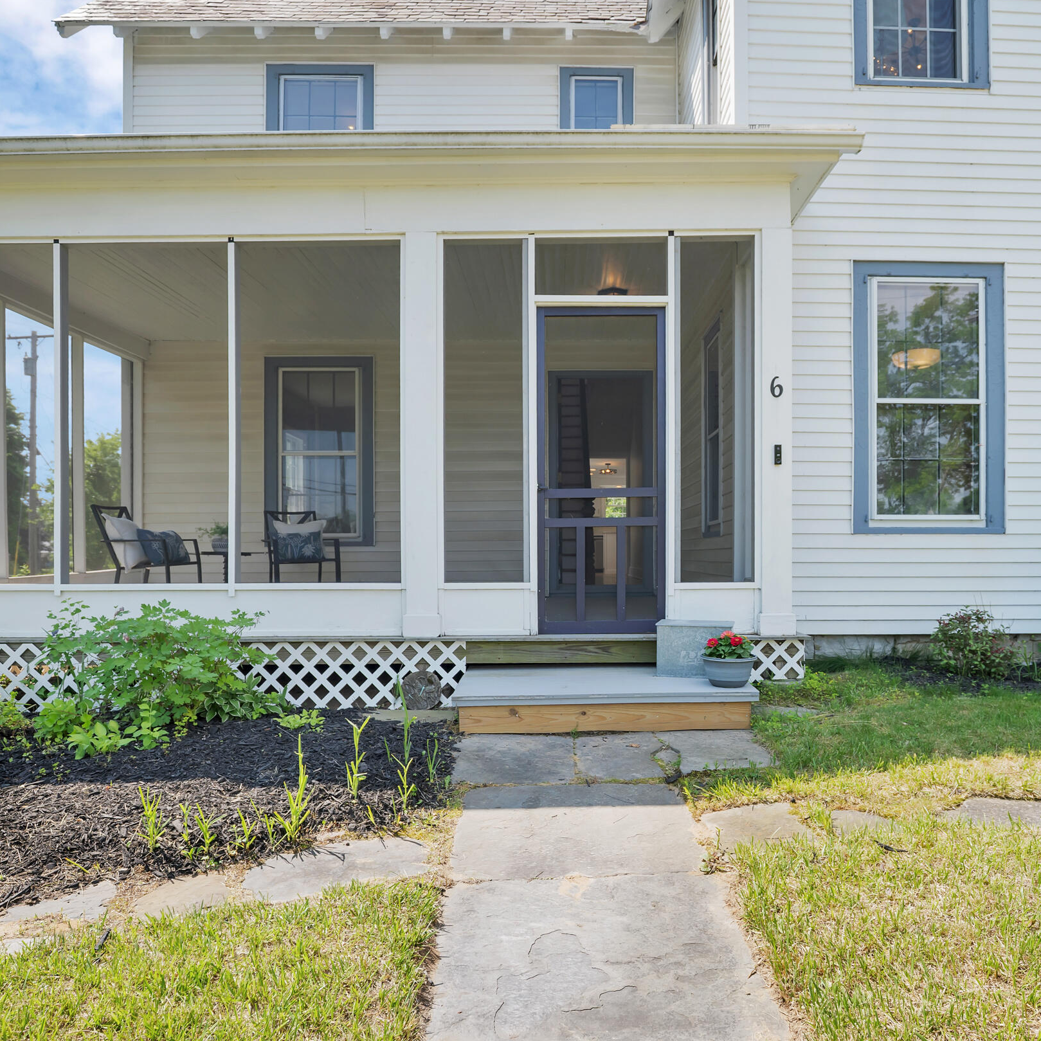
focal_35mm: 21
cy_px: 533
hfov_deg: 71.9
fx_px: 714
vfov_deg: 72.1
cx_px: 582
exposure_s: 1/1250
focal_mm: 16
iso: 250
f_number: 4.5
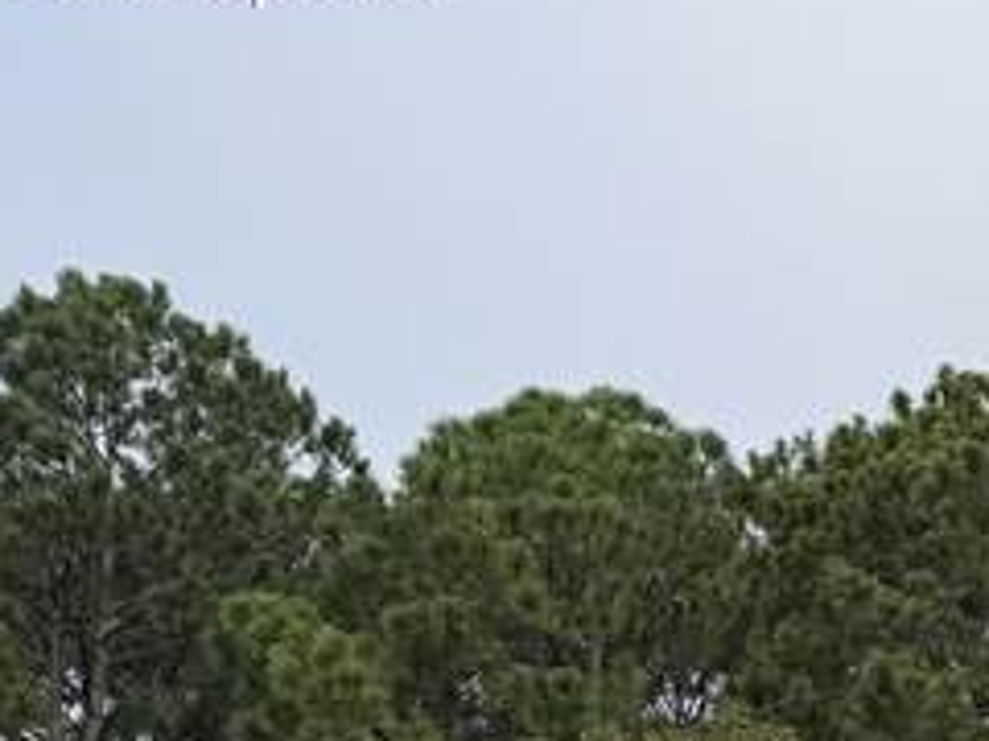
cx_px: 2592
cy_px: 1754
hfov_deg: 11.7
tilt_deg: +4.5
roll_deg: -0.5
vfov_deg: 10.1
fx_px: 3657
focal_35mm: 128
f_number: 1.78
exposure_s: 1/3425
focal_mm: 6.76
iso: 80
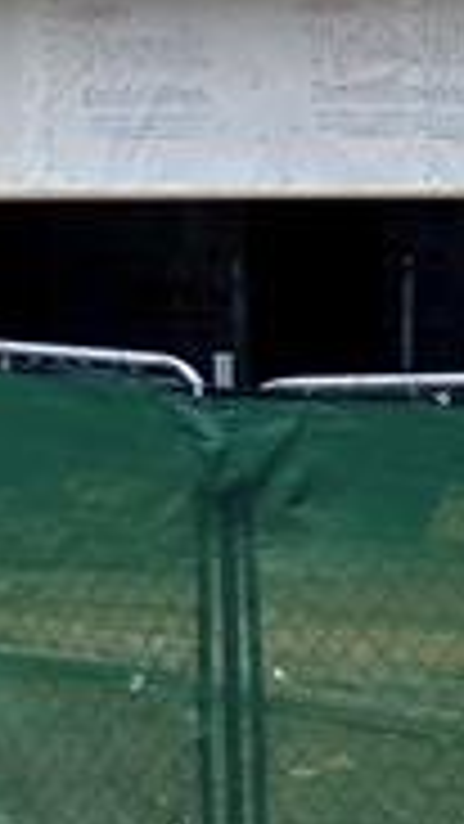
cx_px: -158
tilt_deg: +8.9
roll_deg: -0.7
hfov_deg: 10.0
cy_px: -90
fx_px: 2602
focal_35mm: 119
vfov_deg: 17.4
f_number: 1.8
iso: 32
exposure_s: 1/585
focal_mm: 4.25
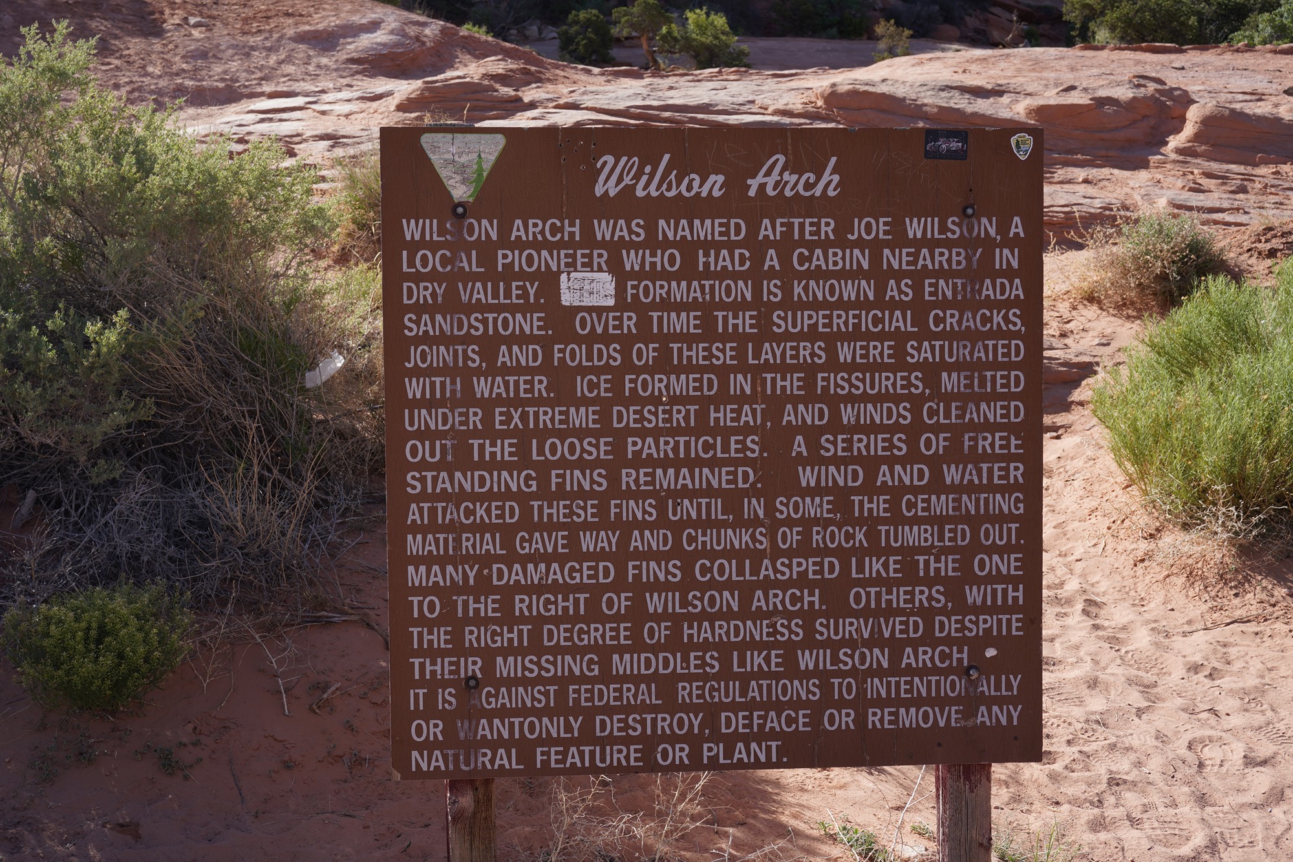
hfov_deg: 42.7
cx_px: 646
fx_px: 1652
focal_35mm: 46
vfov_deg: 29.3
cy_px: 431
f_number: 11
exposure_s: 1/100
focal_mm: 46
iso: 100
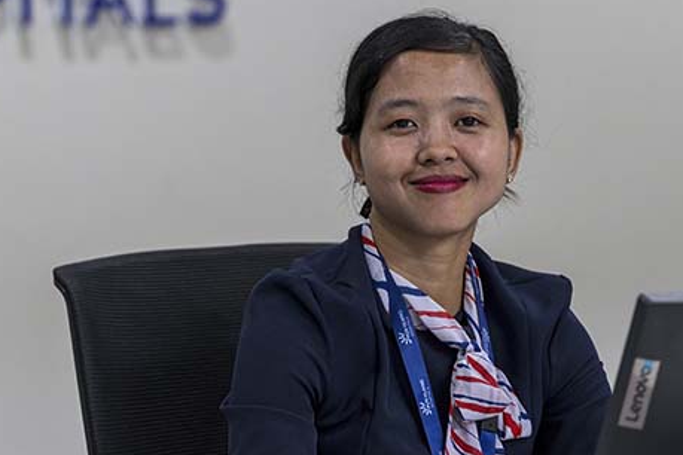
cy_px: 16
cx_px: 193
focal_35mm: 163
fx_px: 3092
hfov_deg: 12.6
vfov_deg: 8.4
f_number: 2.8
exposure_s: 1/200
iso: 1100
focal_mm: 78
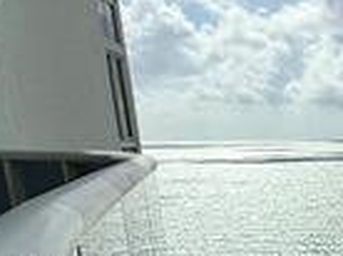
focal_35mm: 65
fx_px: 643
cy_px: 273
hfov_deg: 21.8
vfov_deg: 21.5
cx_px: 582
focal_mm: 2.22
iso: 40
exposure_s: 1/6173
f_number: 2.2
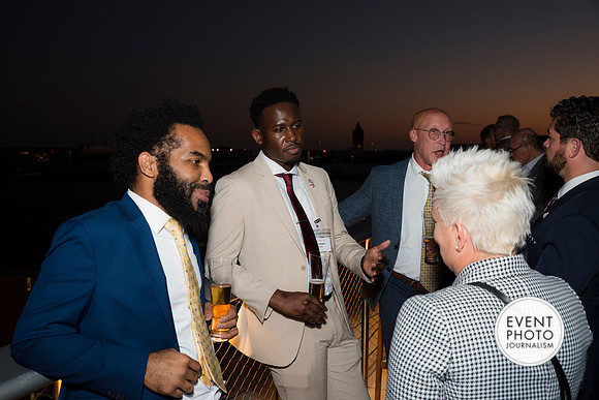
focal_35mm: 35
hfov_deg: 54.4
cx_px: 300
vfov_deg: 37.9
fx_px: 582
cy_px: 200
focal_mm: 35
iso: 800
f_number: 5
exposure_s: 1/125
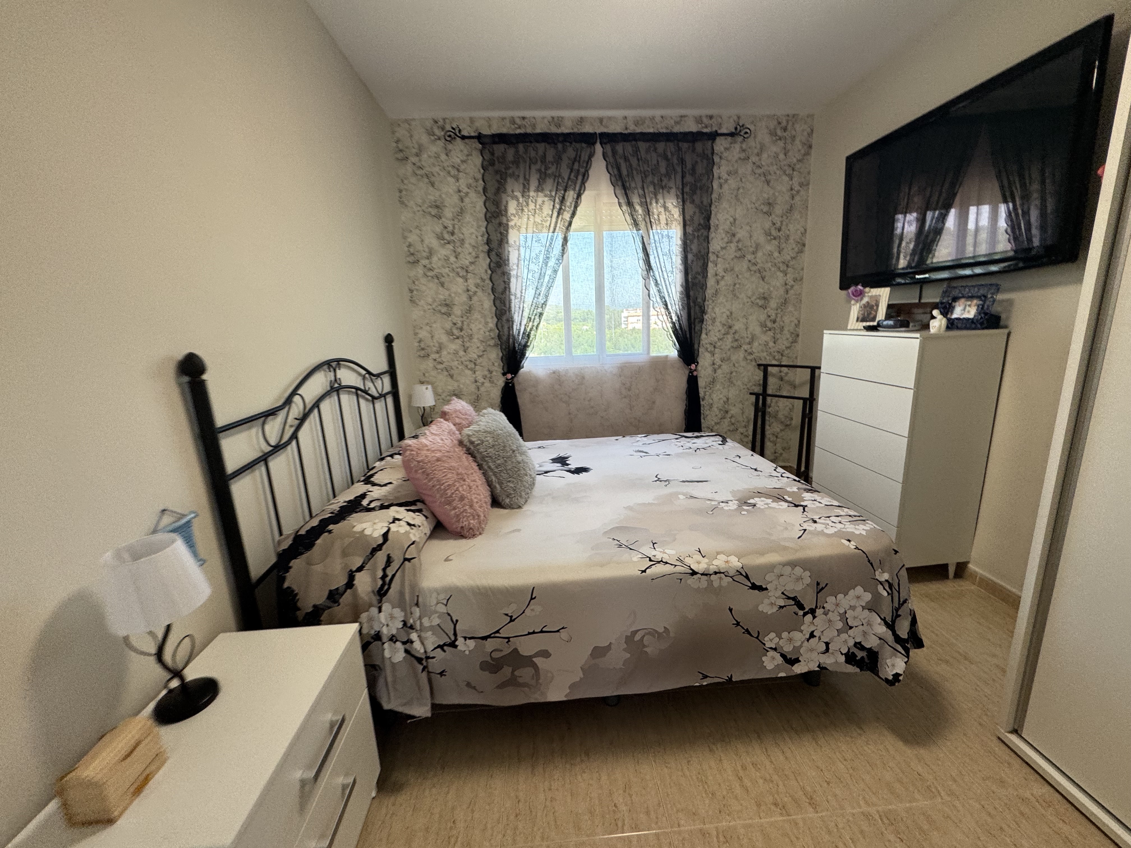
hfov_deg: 102.1
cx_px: 566
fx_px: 457
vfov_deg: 85.7
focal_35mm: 14
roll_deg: +0.8
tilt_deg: -4.0
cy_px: 424
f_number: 2.2
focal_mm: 2.22
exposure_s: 1/100
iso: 125
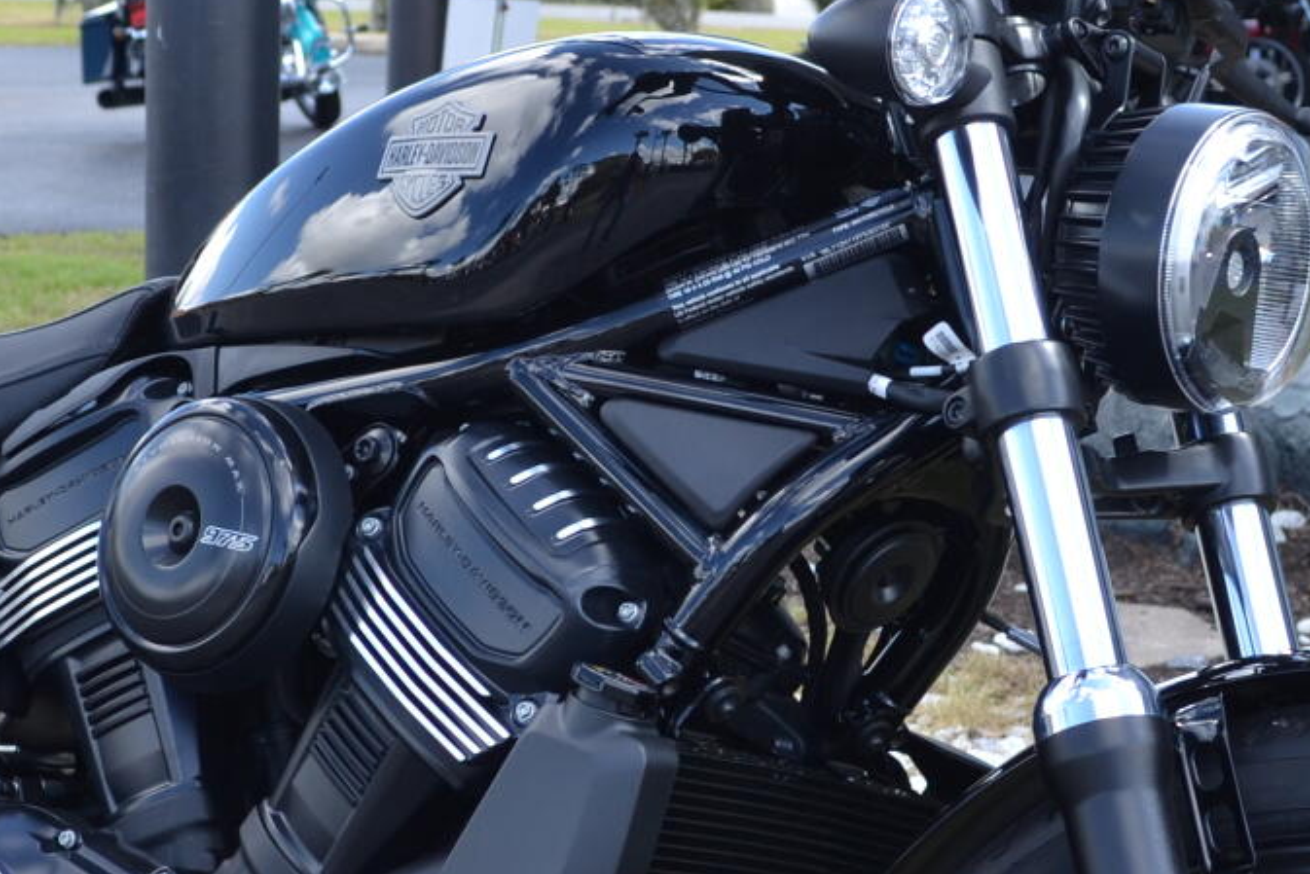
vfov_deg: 13.9
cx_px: 535
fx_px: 3567
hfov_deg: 20.8
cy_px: 649
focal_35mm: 98
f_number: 5.6
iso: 110
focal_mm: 22
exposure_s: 1/125
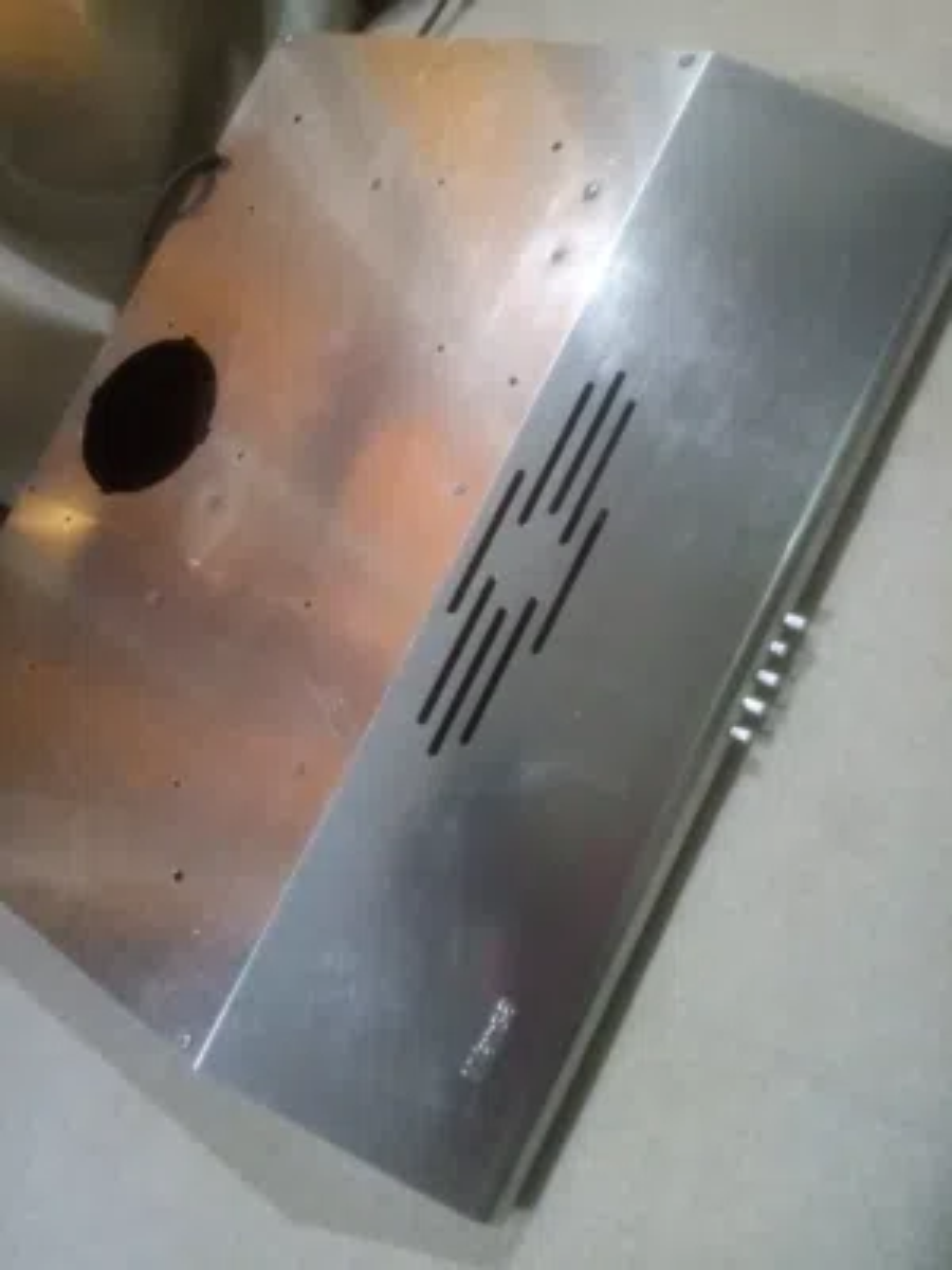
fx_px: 953
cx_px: 476
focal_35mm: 26
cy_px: 635
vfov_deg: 67.3
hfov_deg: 53.1
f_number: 1.8
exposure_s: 1/25
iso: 654
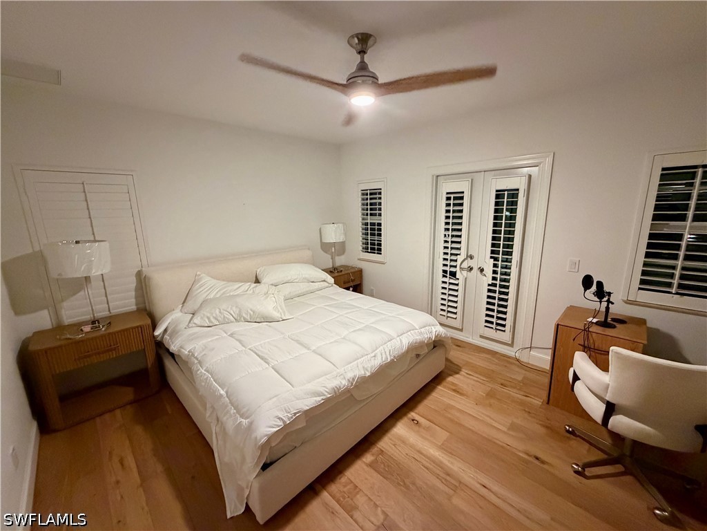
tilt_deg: -11.1
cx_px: 354
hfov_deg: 102.1
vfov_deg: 85.7
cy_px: 266
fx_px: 286
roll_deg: +1.9
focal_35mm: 14
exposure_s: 1/60
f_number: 2.2
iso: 800
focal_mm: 2.22
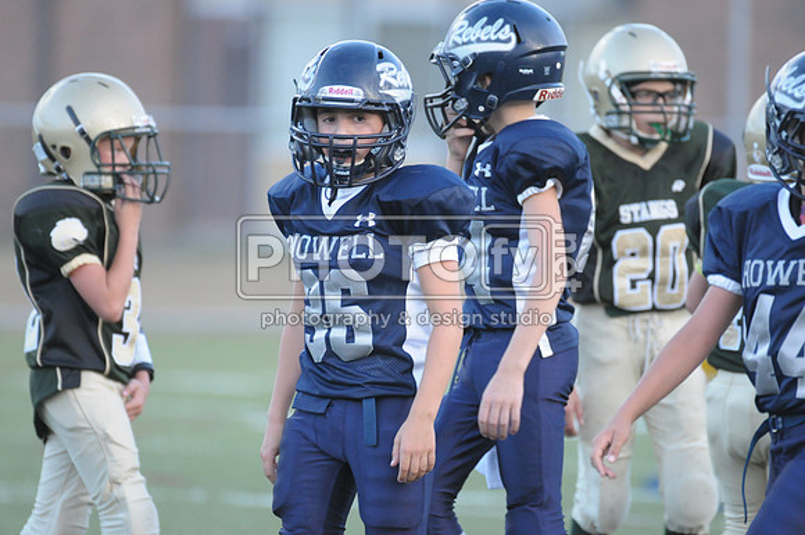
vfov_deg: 2.3
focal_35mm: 600
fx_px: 13398
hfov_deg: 3.4
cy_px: 268
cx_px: 402
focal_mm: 400
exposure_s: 1/400
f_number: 4
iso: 1600
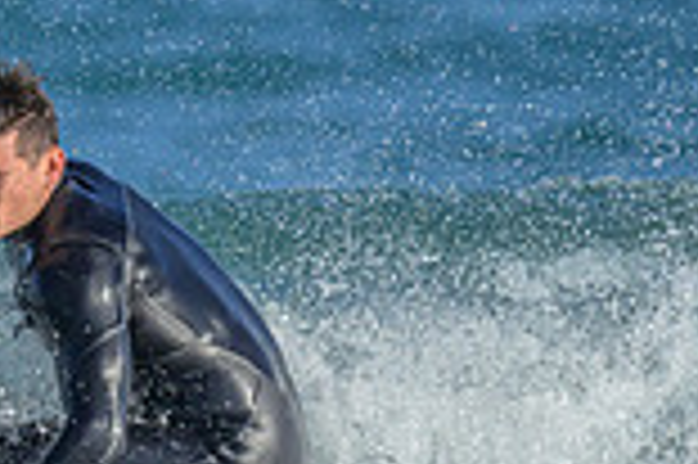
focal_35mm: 3375
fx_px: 65368
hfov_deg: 0.6
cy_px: 537
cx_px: -248
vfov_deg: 0.4
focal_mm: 800
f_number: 6.3
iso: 360
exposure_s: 1/2000
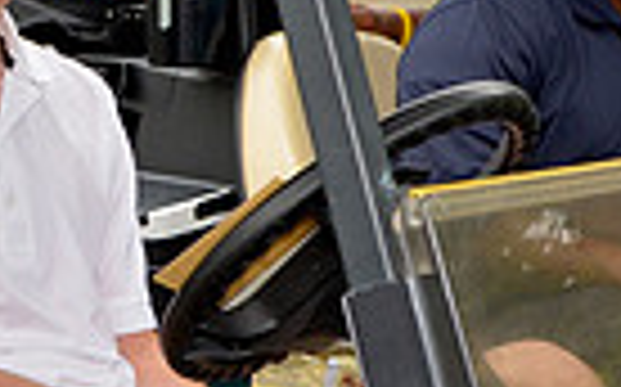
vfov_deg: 8.5
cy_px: 328
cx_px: -117
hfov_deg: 13.2
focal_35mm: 154
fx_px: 2604
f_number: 8
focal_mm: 24
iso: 200
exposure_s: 1/200
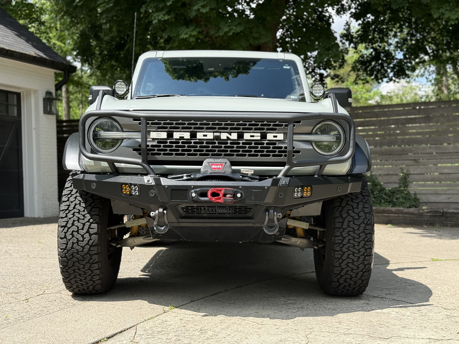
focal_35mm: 48
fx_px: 636
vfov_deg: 30.3
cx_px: 230
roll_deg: +0.9
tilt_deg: +0.2
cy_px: 172
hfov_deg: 39.7
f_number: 1.78
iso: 100
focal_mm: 6.76
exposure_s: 1/1838
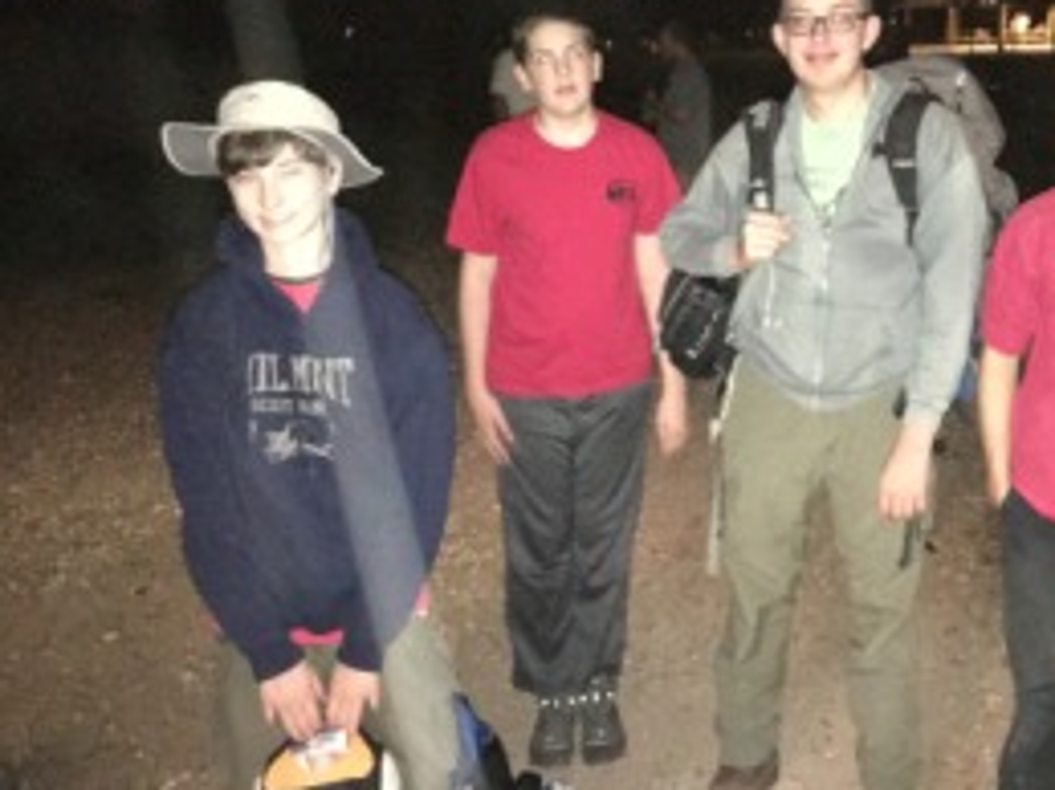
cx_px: 737
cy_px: 305
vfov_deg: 35.0
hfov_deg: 44.8
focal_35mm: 41
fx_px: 1249
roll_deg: +0.6
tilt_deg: -12.2
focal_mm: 4.15
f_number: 2.2
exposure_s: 1/16
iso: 2000
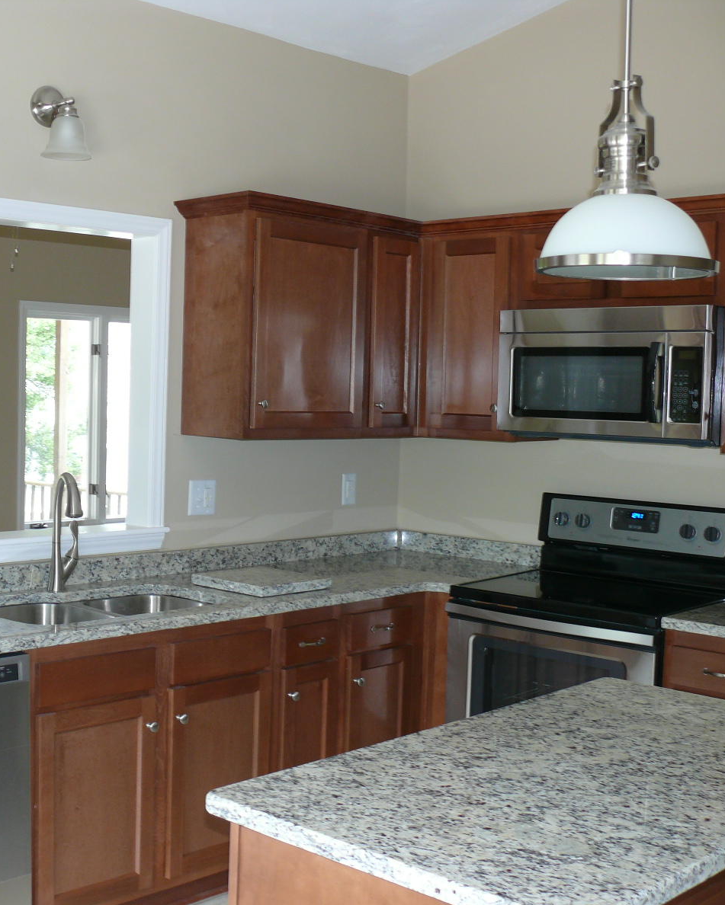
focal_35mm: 46
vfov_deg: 40.3
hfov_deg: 32.2
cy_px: 455
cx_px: 191
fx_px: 1233
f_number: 2.8
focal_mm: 7.4
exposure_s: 1/30
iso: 125
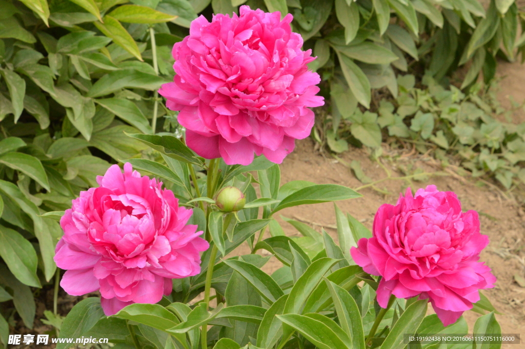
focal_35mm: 135
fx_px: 1967
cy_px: 174
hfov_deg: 15.2
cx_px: 262
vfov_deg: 10.1
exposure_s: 1/250
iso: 2000
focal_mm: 90
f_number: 18
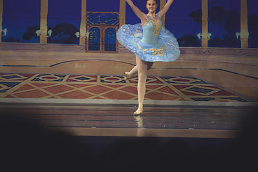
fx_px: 2085
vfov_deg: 4.7
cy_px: 48
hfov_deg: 7.1
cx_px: 130
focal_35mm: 291
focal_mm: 200
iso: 640
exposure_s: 1/320
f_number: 2.8
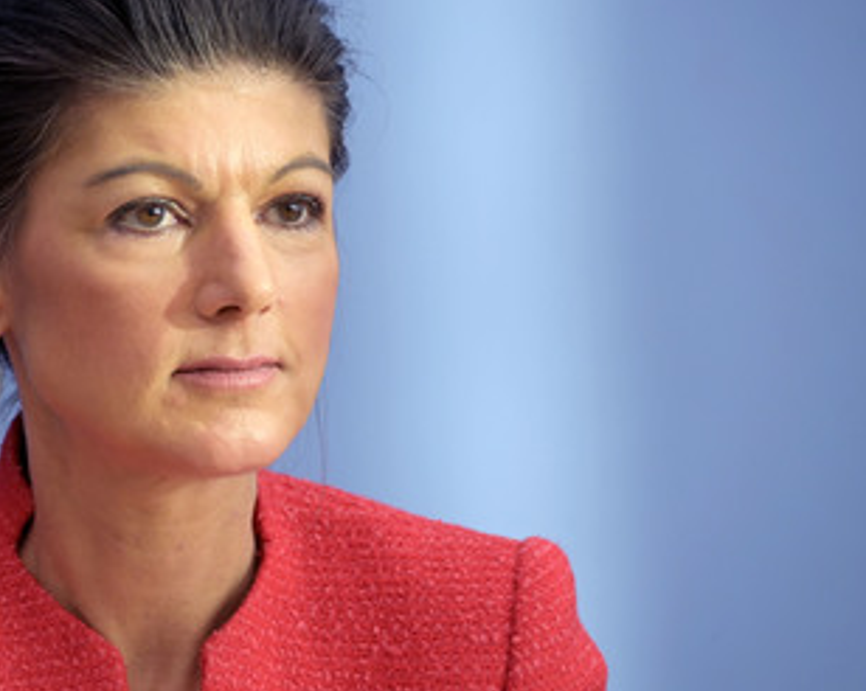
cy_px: 303
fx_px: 8094
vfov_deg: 4.9
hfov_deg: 6.1
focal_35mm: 316
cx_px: 311
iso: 3200
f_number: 5.6
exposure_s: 1/640
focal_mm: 230
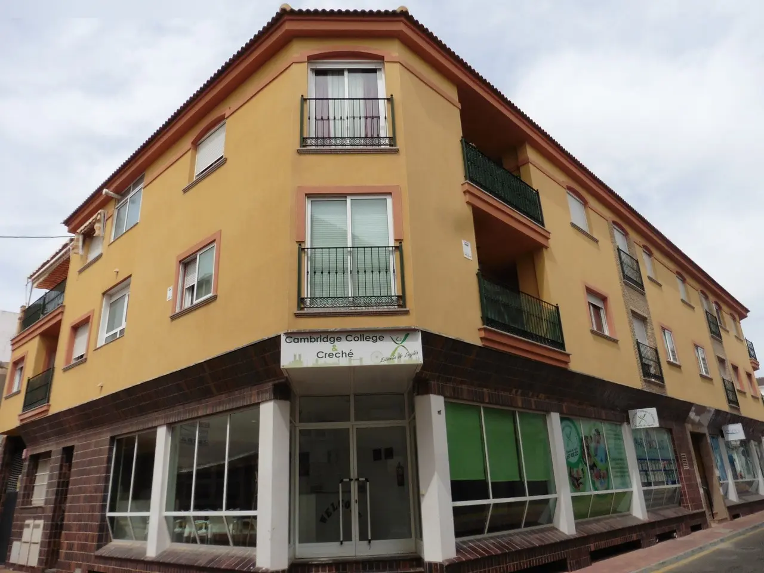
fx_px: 530
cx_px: 382
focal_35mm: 24
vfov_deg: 56.8
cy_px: 286
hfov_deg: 71.6
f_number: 3.3
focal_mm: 4.3
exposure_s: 1/1600
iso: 100
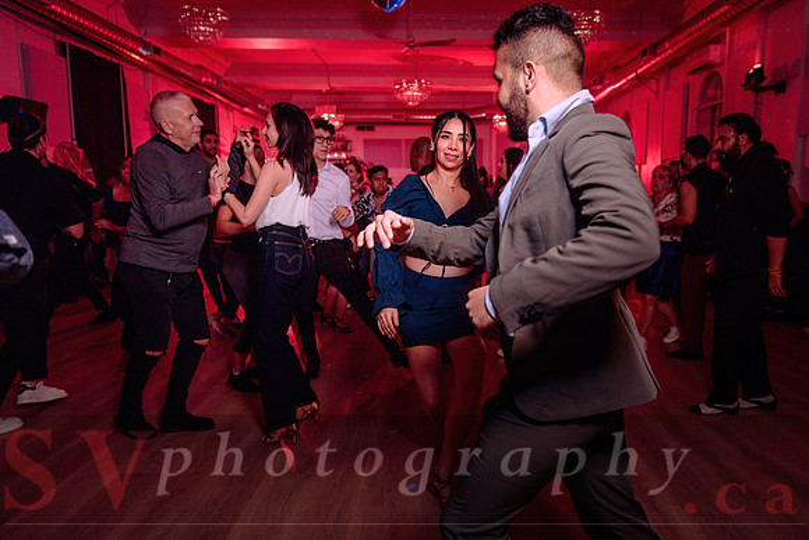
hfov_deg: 63.1
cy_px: 303
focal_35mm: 29
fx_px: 656
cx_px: 454
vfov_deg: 44.7
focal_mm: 26
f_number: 3.2
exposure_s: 1/60
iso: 800
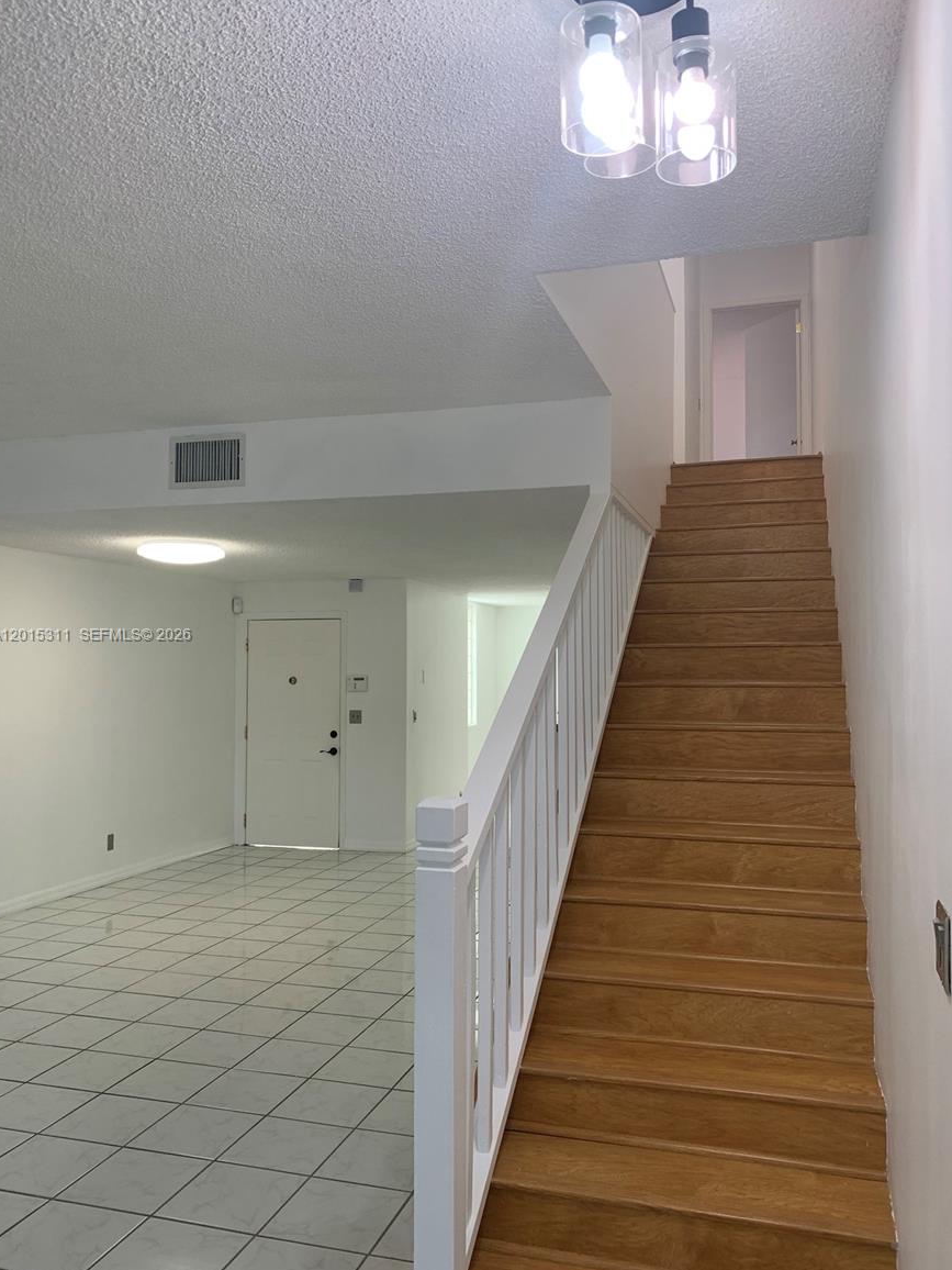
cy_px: 636
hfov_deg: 51.4
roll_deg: +0.2
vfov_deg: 65.3
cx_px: 482
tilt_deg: +2.7
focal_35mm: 27
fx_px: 990
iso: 80
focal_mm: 4.25
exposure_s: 1/120
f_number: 1.8
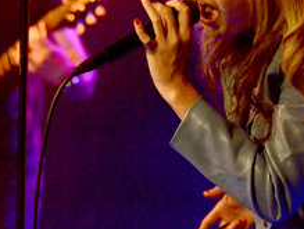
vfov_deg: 9.2
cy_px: 50
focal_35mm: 162
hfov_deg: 12.2
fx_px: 1425
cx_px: 117
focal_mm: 82
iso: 8063
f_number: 2.8
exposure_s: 1/320
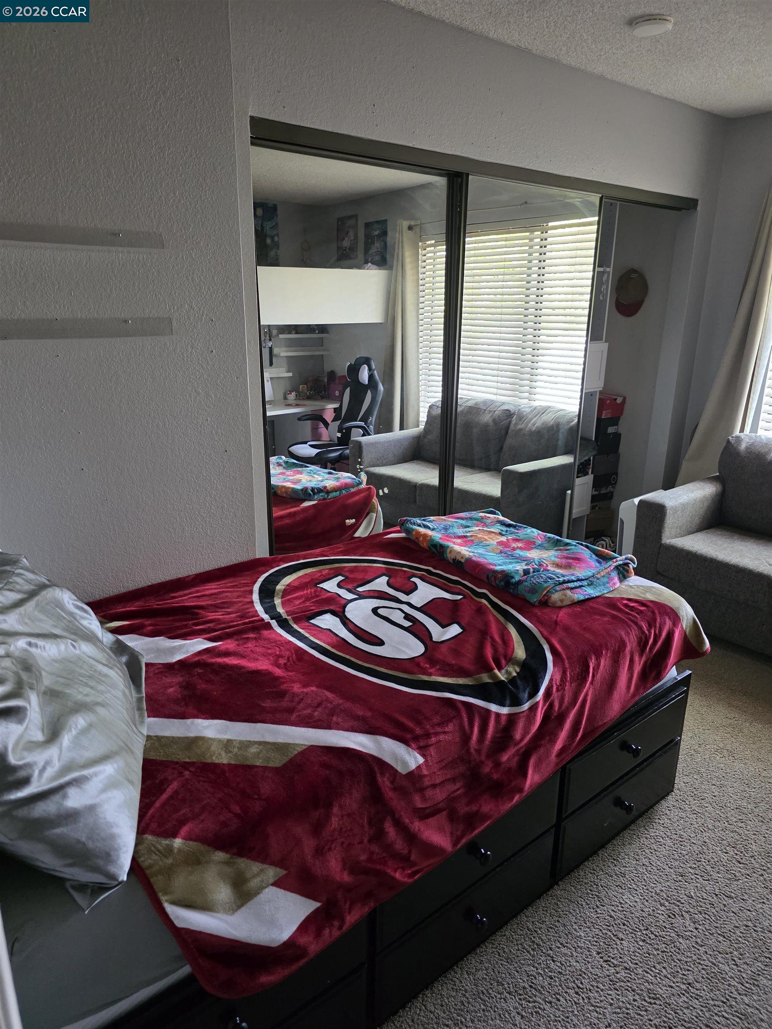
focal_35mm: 23
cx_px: 386
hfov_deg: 58.9
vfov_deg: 73.9
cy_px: 514
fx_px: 684
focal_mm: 6.3
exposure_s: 1/120
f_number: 1.7
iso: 1000
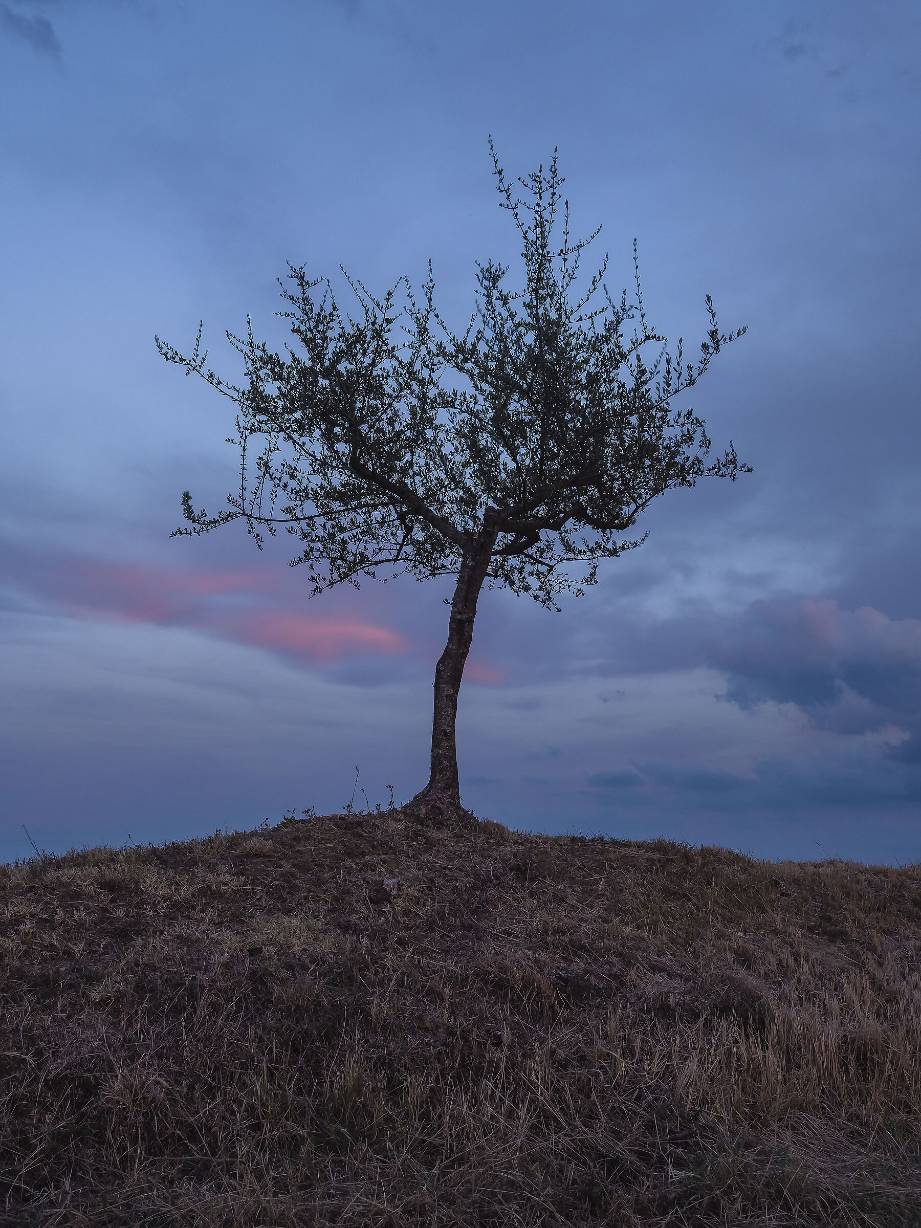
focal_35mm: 34
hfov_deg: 41.8
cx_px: 460
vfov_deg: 54.0
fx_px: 1206
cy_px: 614
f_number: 5.6
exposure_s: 1/30
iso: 200
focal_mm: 17
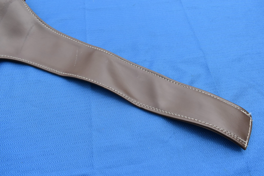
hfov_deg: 61.9
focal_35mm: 30
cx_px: 132
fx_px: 220
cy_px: 88
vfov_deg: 43.7
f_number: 7.1
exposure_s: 1/400
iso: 200
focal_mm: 20
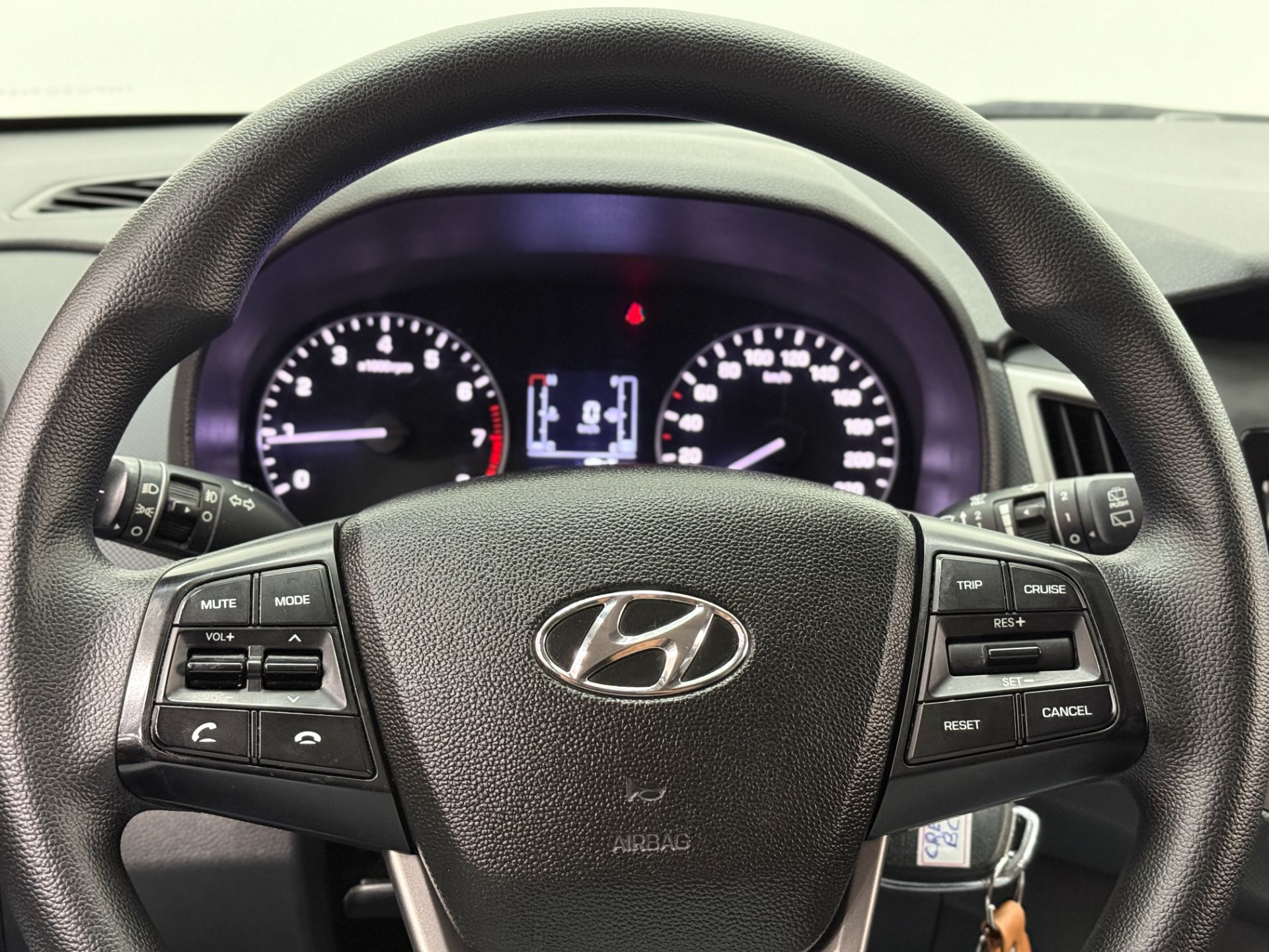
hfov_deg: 39.7
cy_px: 476
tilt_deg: -16.6
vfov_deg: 30.3
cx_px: 634
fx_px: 1760
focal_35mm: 48
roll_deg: -2.7
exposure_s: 1/30
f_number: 1.78
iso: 500
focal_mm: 6.76
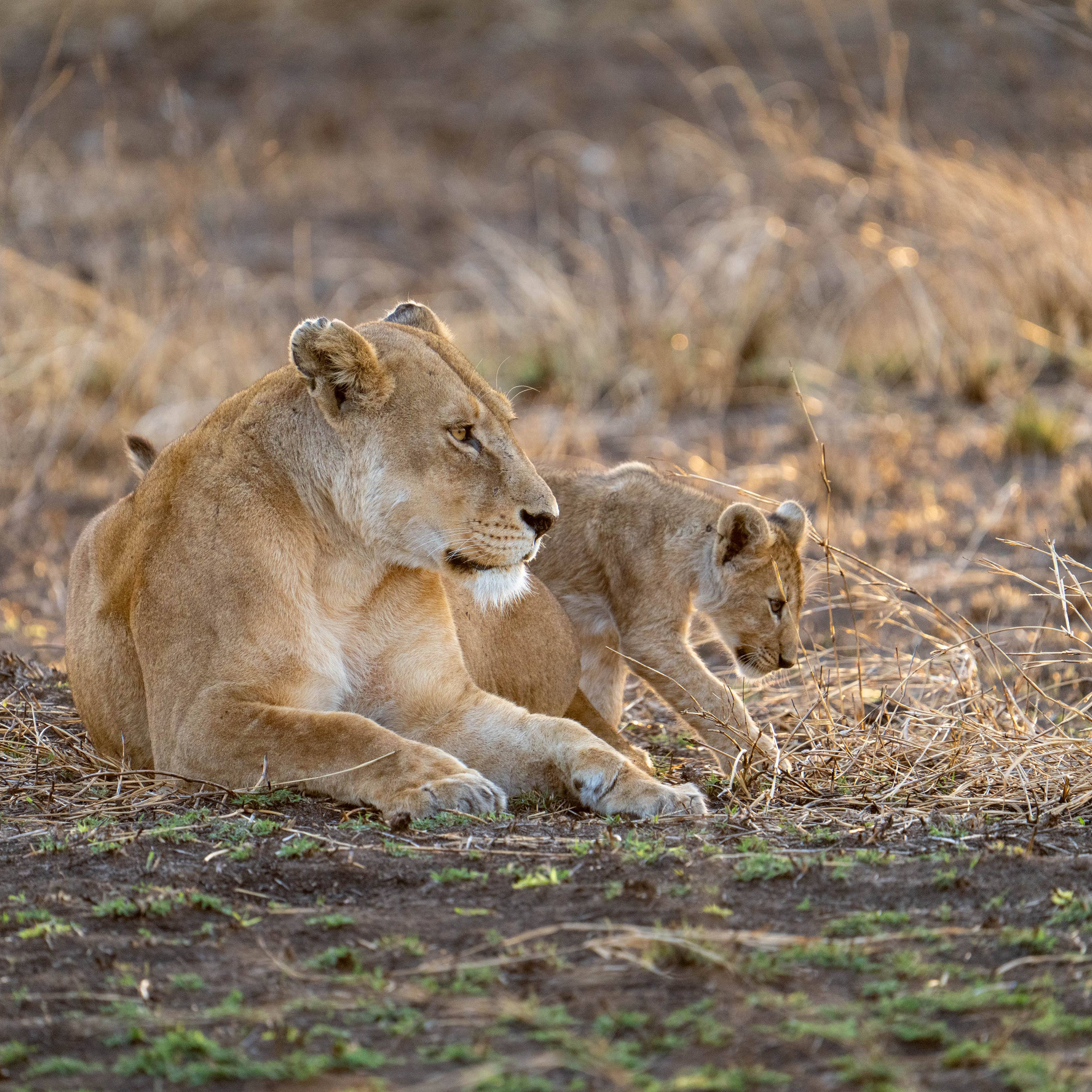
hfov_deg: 2.3
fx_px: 27339
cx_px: 532
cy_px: 547
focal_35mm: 766
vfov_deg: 2.3
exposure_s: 1/500
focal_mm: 600
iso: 1600
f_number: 6.3
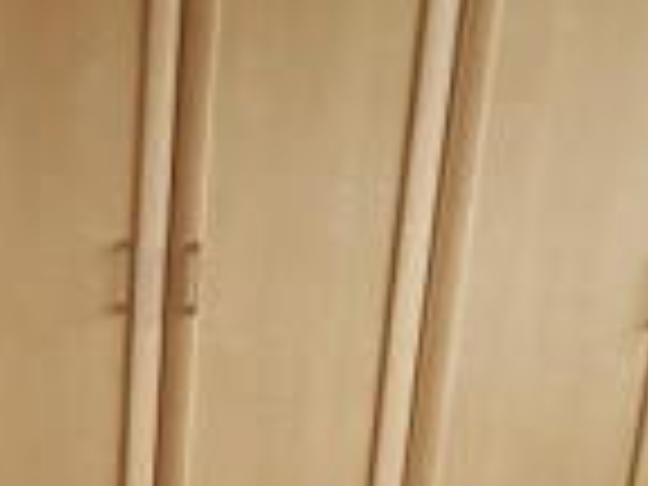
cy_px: 439
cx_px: -88
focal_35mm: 105
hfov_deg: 18.0
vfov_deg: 14.0
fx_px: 1966
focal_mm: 4.2
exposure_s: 1/33
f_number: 1.7
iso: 160
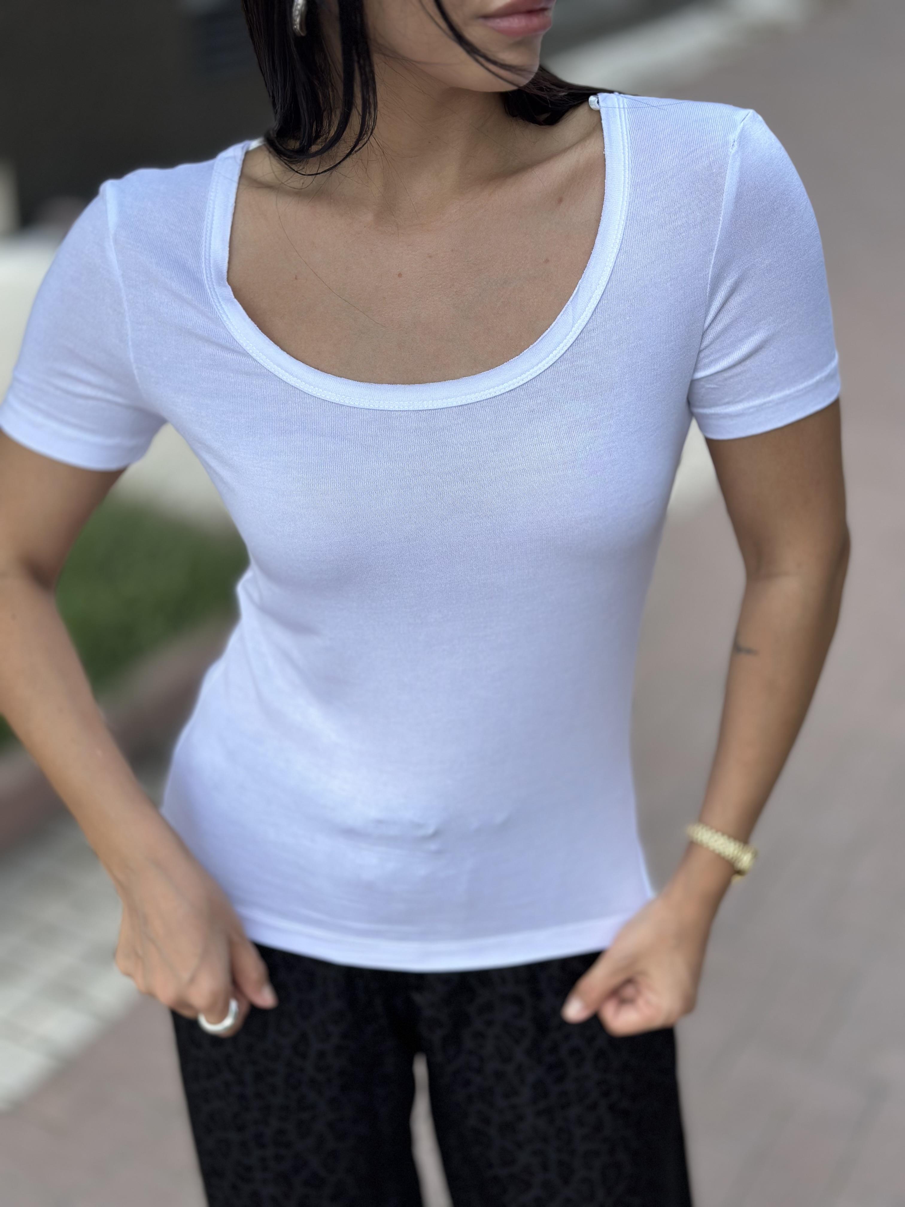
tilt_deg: -28.5
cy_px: 604
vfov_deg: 39.7
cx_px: 452
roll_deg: -3.5
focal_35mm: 48
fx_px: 1673
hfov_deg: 30.3
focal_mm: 6.86
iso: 80
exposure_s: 1/1050
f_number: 1.78
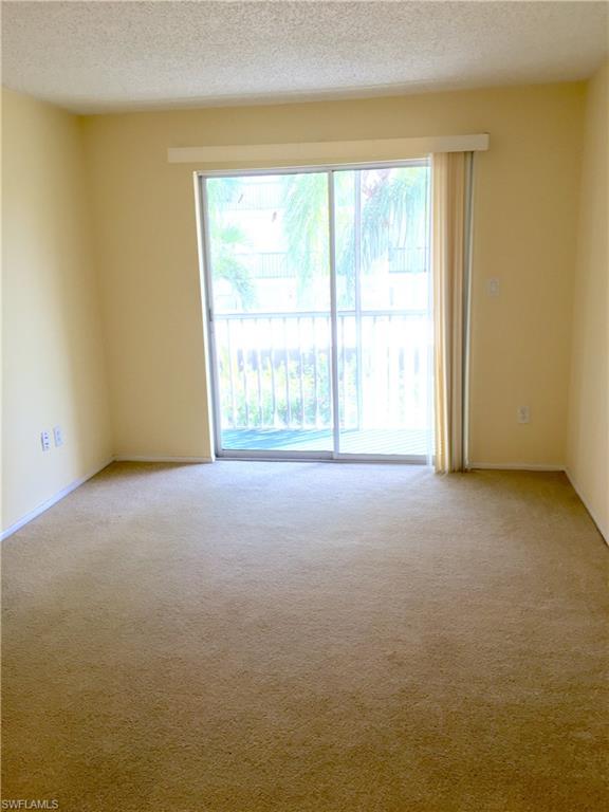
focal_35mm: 29
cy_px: 406
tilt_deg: -11.1
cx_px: 304
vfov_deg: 61.7
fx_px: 680
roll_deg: +1.8
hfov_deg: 48.2
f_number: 2.2
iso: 64
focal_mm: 4.15
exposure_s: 1/30
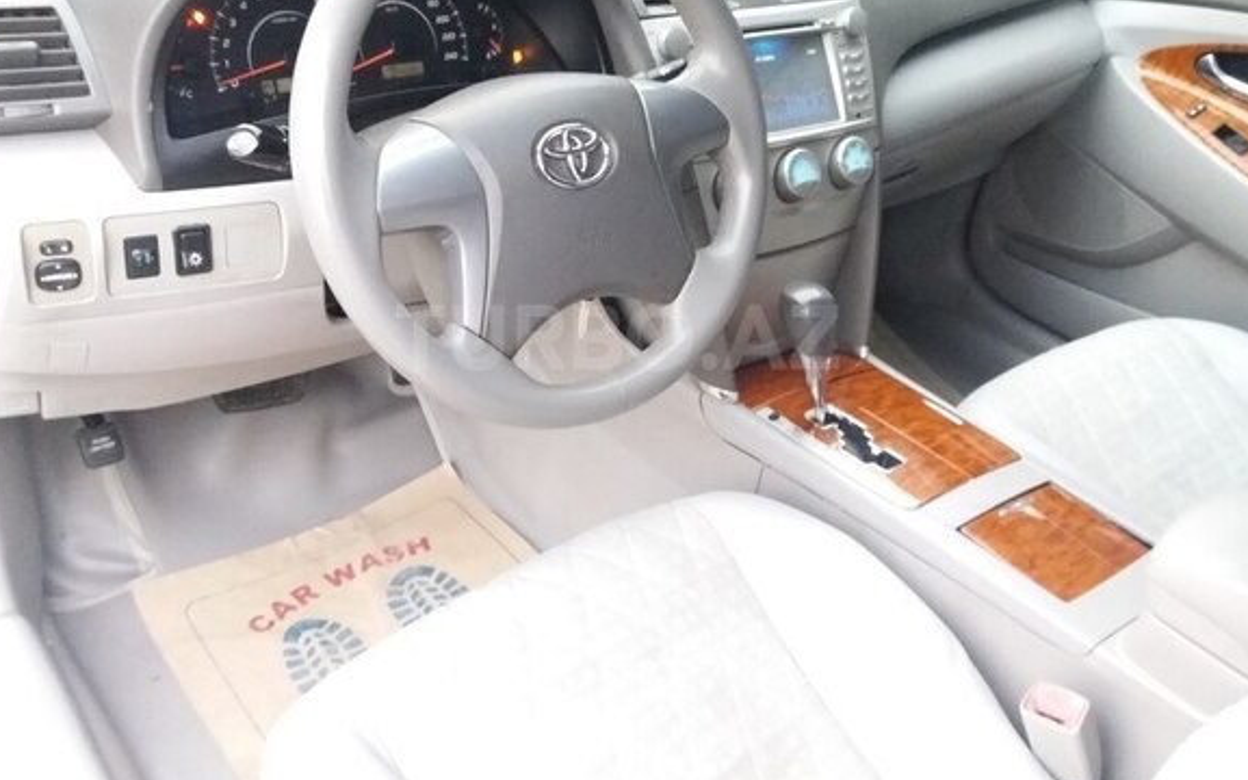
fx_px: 1156
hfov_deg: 56.7
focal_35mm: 34
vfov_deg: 37.2
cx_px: 618
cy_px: 337
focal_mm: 3.7
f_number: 1.9
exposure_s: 1/17
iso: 400
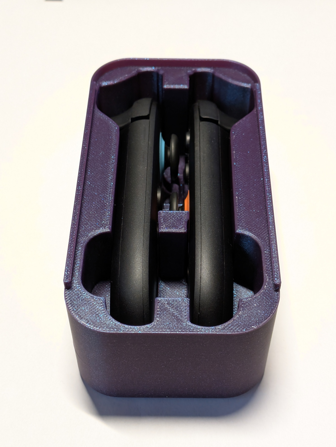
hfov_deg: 29.7
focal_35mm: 49
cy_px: 224
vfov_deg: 38.9
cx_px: 168
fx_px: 634
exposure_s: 1/42.2
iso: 162
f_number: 1.7
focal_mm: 4.53
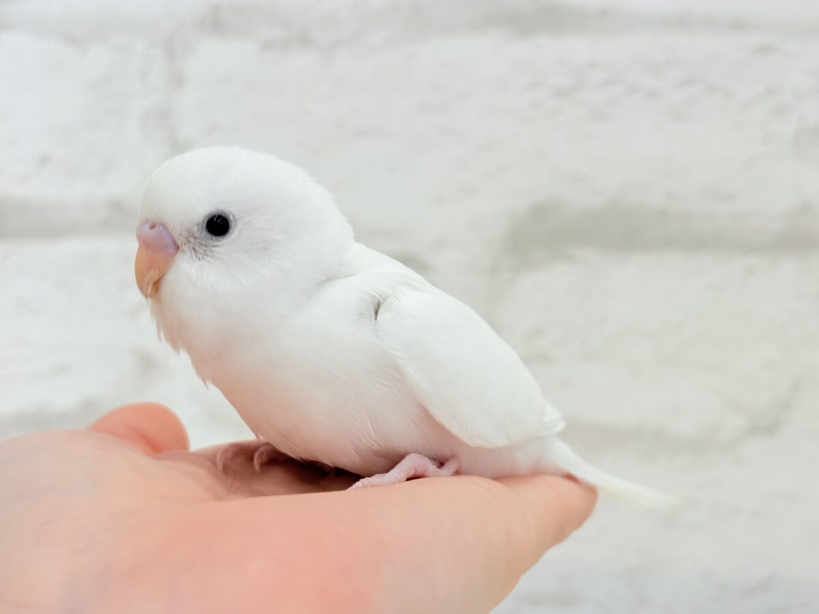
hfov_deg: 36.8
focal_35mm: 52
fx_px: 1230
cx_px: 410
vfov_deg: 28.0
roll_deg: -0.8
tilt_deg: +0.5
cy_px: 307
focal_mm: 5.96
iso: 50
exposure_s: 1/100
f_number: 1.6
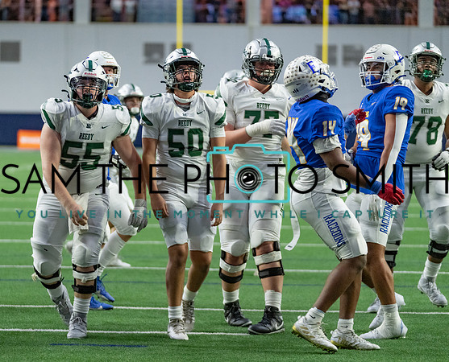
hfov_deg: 11.7
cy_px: 184
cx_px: 161
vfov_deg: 9.4
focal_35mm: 165
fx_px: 2195
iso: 3200
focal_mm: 137
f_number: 2.8
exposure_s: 1/800
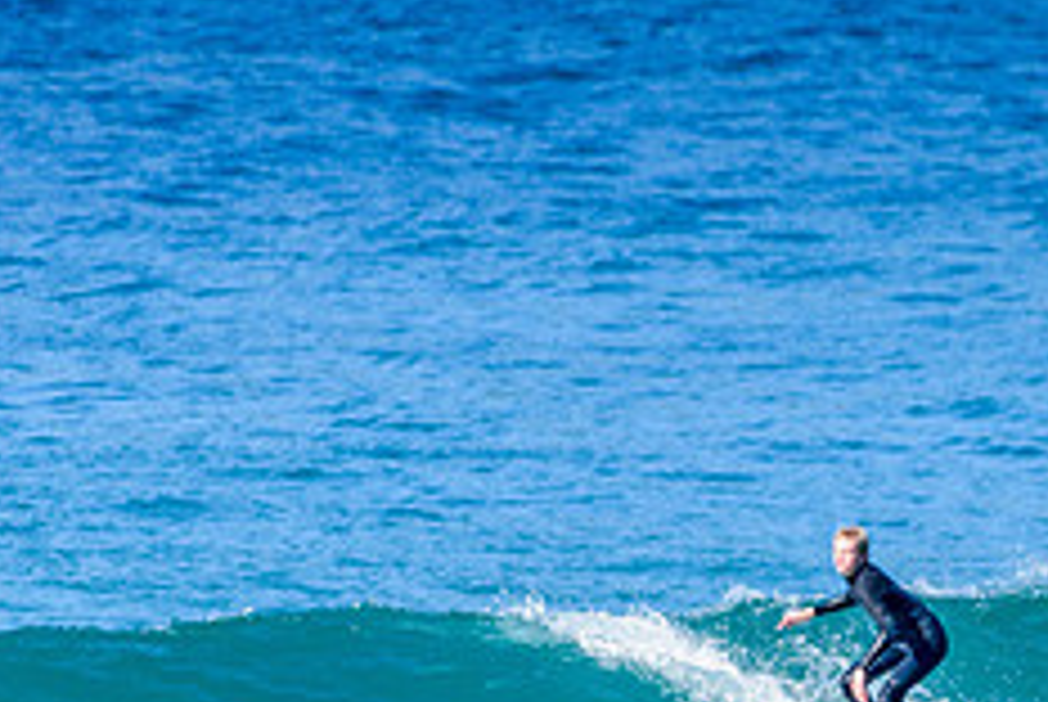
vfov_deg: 0.9
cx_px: 898
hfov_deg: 1.3
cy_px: 712
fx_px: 44479
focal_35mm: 1526
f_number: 5.6
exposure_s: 1/2000
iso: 400
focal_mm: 500
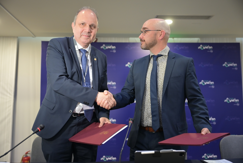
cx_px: 122
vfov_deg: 37.9
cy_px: 82
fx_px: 236
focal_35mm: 35
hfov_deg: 54.4
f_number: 2.8
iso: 1400
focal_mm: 35
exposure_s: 1/161
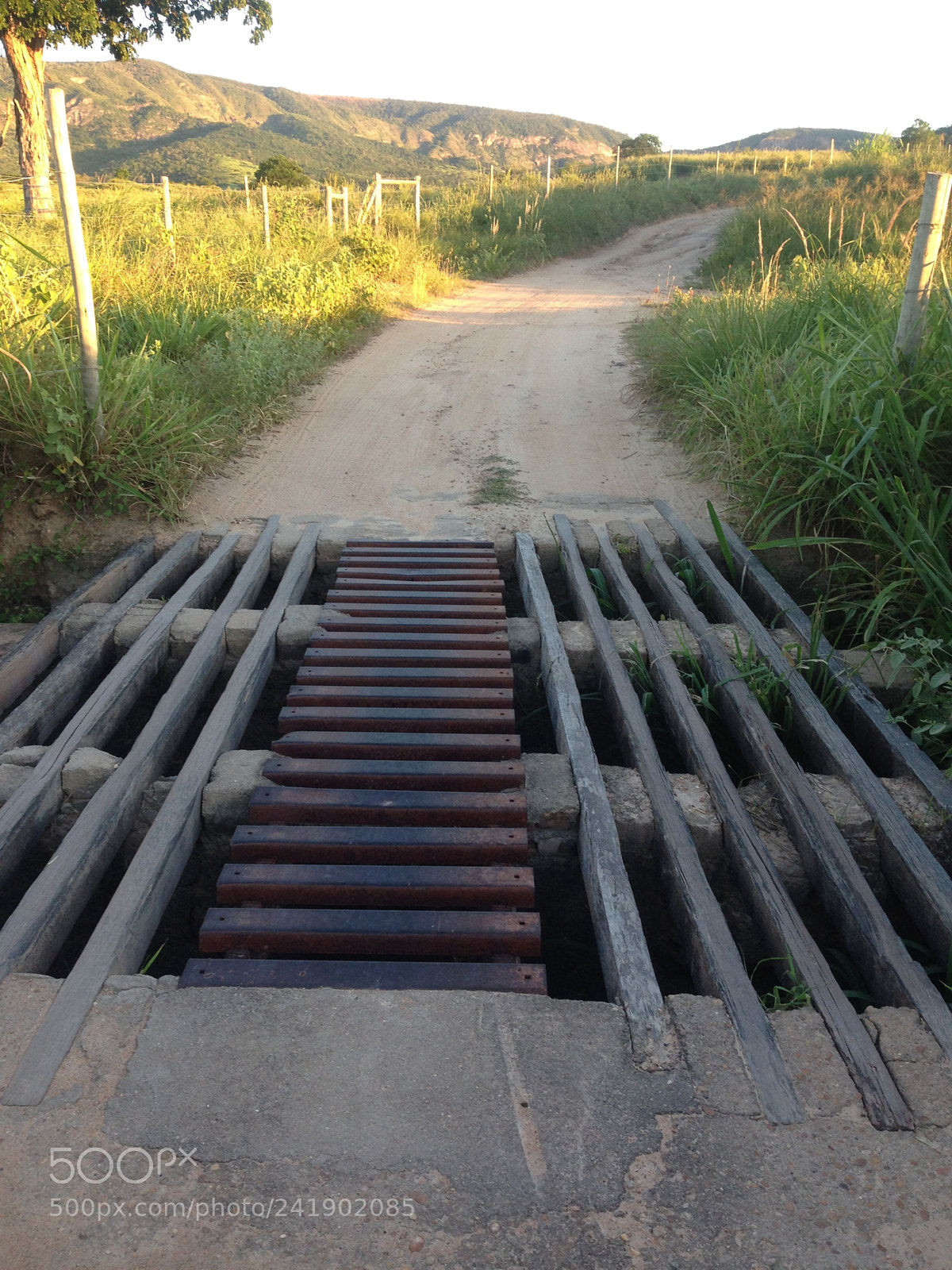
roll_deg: -0.7
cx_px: 476
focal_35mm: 33
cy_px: 635
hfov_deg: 42.9
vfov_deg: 55.4
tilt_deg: -15.5
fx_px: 1210
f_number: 2.4
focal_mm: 4.12
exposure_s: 1/120
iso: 64
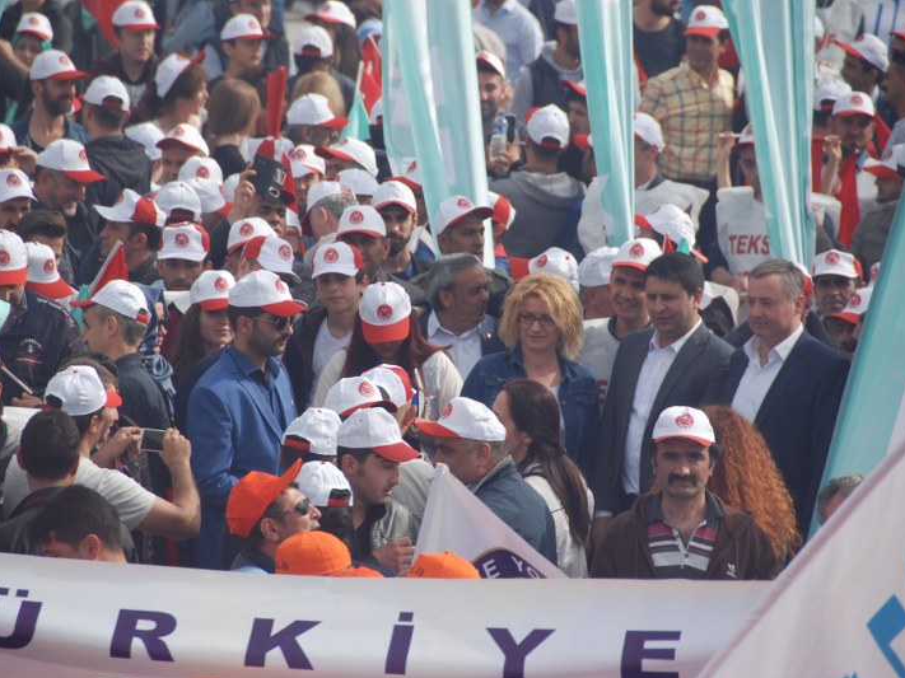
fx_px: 8495
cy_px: 340
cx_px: 424
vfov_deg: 4.6
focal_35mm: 325
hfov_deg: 6.1
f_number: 5.6
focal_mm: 200
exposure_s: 1/640
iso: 200
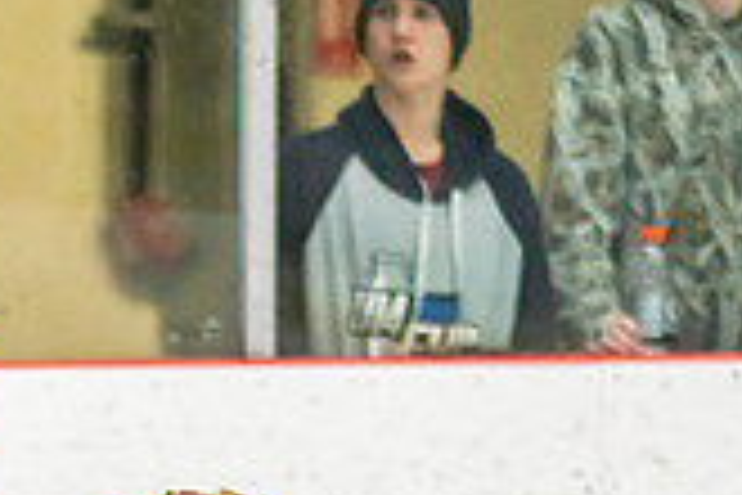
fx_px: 16385
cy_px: 948
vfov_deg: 1.7
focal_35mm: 795
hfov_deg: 2.6
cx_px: 88
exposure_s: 1/640
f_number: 2.8
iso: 1600
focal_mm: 135
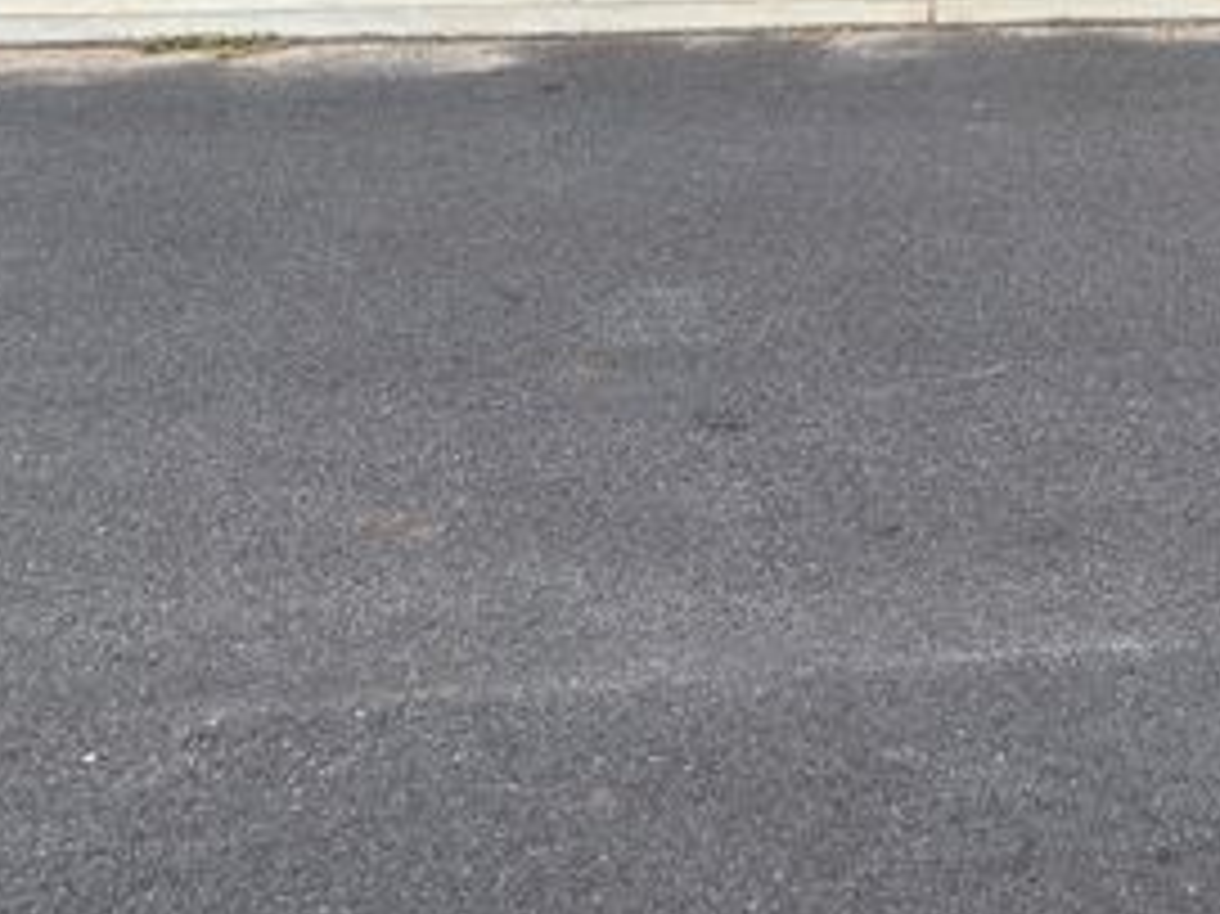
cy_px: -385
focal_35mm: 64
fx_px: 2255
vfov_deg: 20.3
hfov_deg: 29.3
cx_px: 1053
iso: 50
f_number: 1.6
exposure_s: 1/2639
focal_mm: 5.96
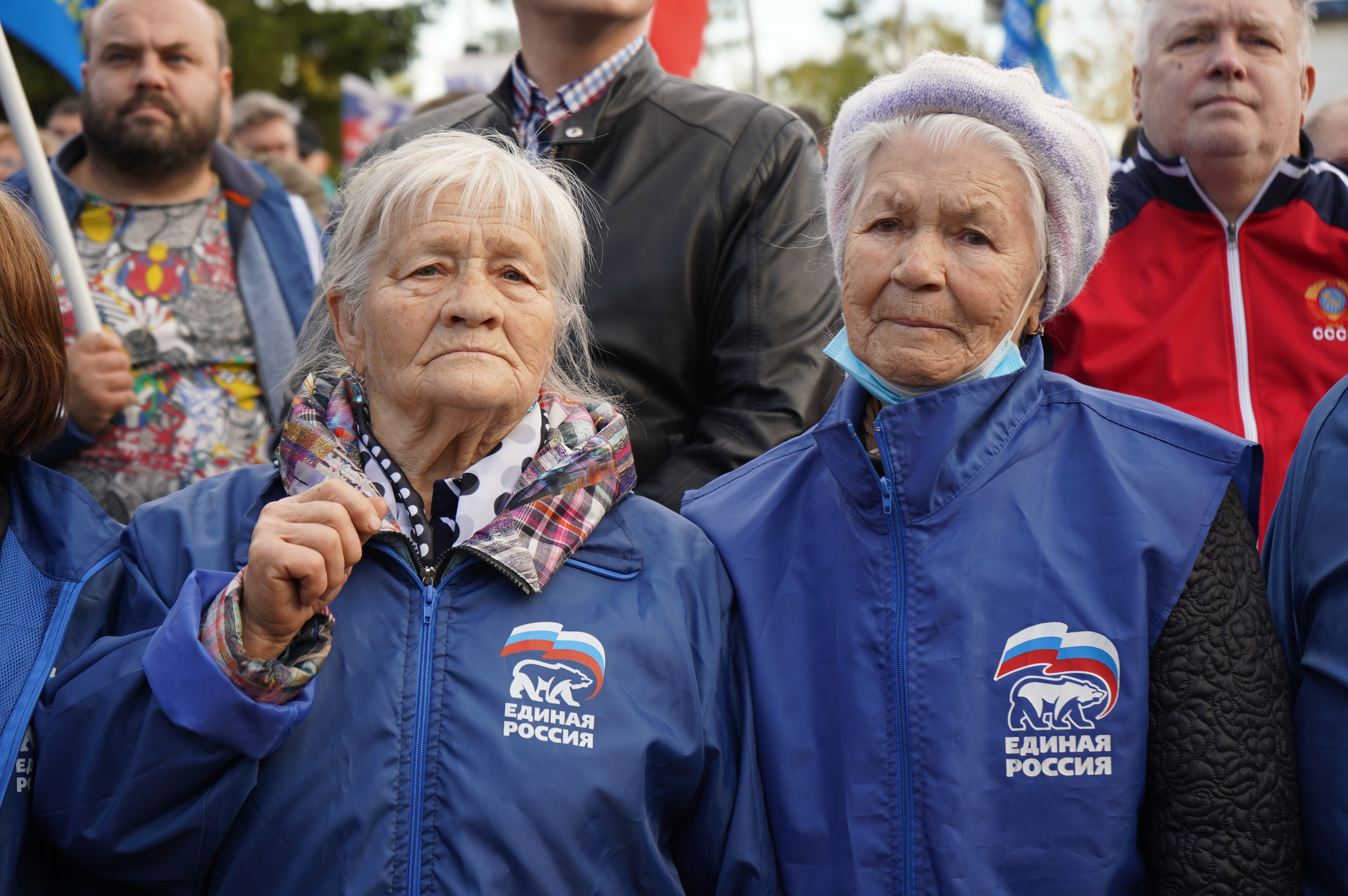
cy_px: 448
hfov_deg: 29.3
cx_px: 674
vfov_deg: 19.7
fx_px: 2581
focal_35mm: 69
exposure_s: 1/100
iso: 100
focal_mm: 69
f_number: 5.6
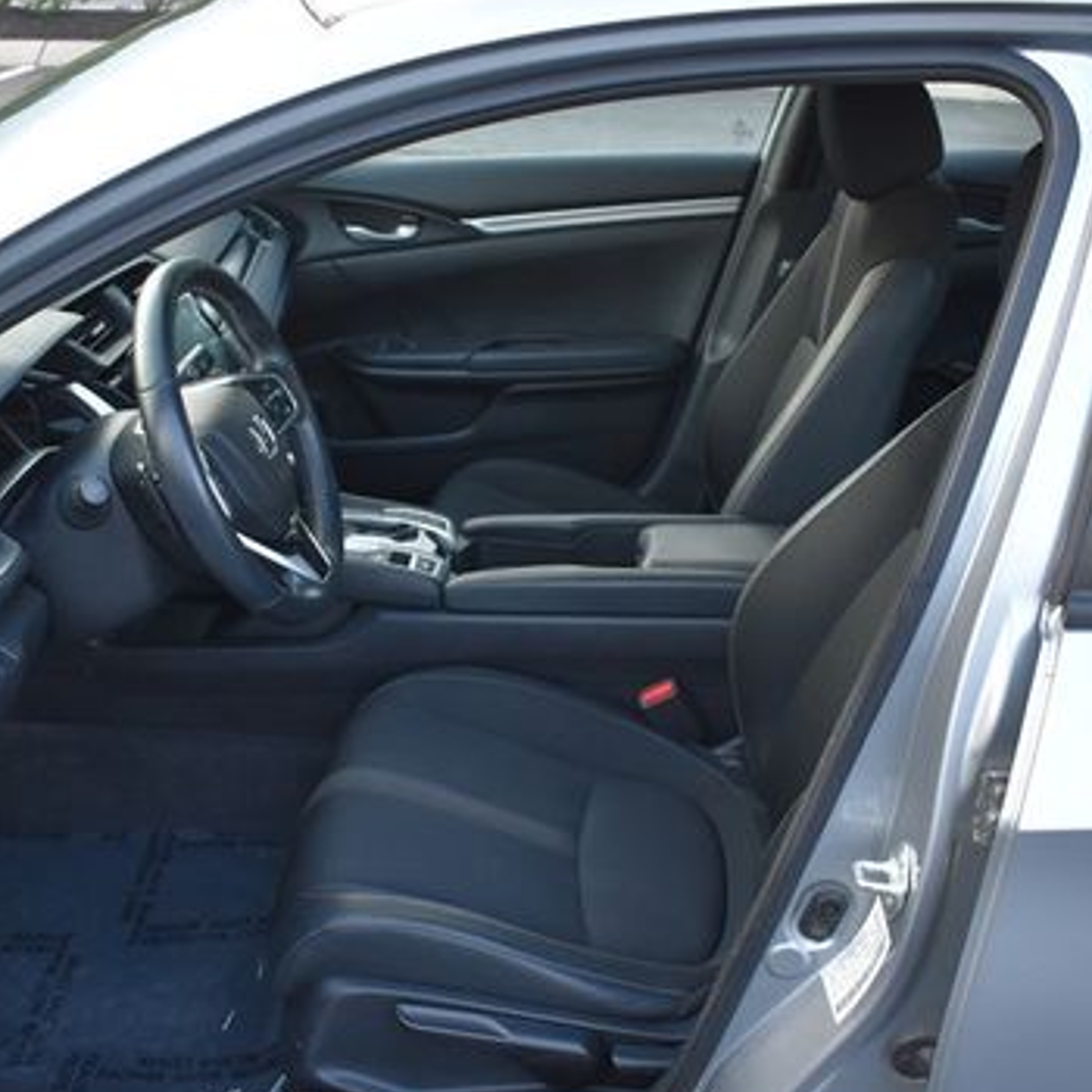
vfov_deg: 40.0
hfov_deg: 39.9
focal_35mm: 42
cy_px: 551
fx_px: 1499
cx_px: 471
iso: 800
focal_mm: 18
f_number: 3.5
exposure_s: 1/200
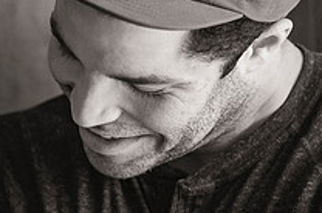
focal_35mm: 237
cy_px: 230
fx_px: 2117
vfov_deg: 5.8
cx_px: -19
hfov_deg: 8.6
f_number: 0.86
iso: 1250
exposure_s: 1.08
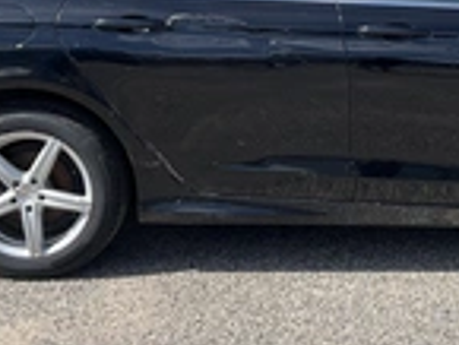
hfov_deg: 23.9
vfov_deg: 18.2
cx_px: 383
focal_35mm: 80
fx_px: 1062
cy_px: 44
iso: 25
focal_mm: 3
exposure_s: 1/1168
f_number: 1.8
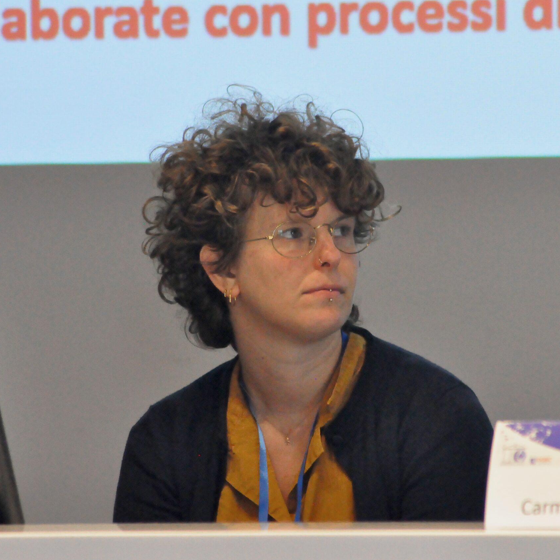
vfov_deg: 3.0
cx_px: 302
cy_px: 280
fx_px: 10542
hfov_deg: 3.0
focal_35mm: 576
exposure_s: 1/40
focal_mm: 300
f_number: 8
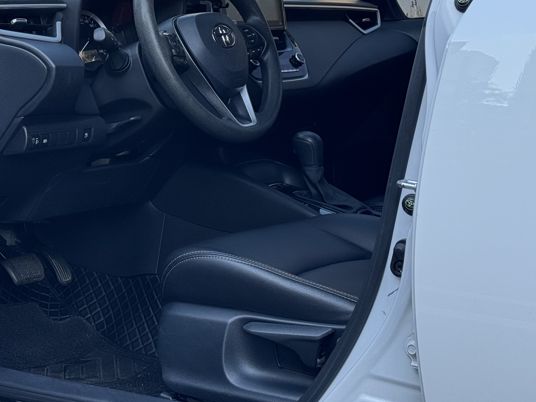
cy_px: 84
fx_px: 1285
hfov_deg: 23.3
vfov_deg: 17.6
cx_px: 119
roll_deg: +0.9
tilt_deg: -3.8
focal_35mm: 83
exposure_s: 1/783
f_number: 1.78
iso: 64
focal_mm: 6.76
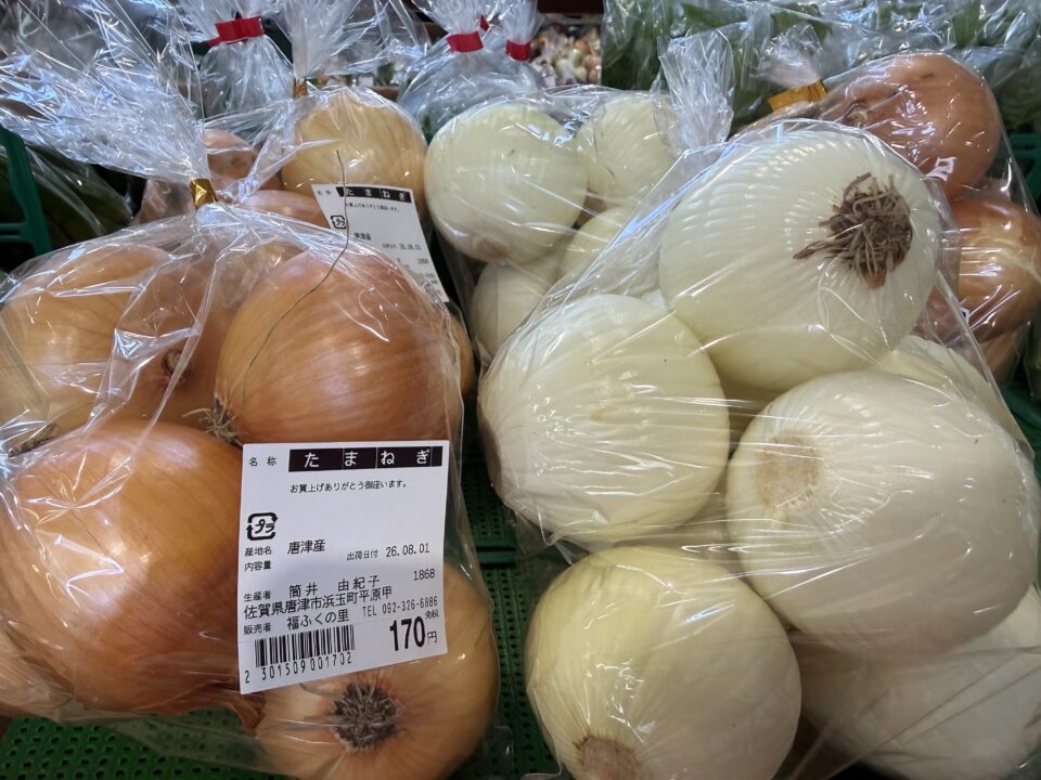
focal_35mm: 24
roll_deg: -1.2
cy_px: 390
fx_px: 722
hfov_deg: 71.6
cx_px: 520
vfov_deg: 56.8
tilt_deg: -32.4
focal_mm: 2.22
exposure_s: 1/120
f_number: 2.2
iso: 125
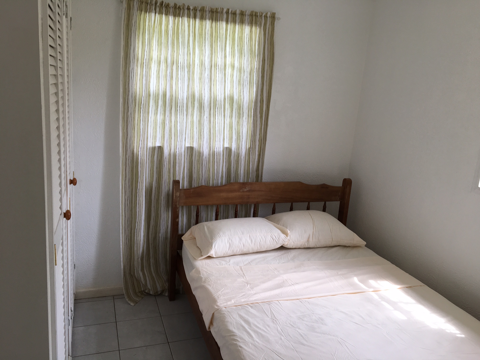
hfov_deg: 61.7
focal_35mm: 29
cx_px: 240
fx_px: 402
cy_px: 180
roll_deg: -4.6
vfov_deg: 48.2
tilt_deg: -12.7
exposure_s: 1/50
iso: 25
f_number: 2.2
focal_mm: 4.15
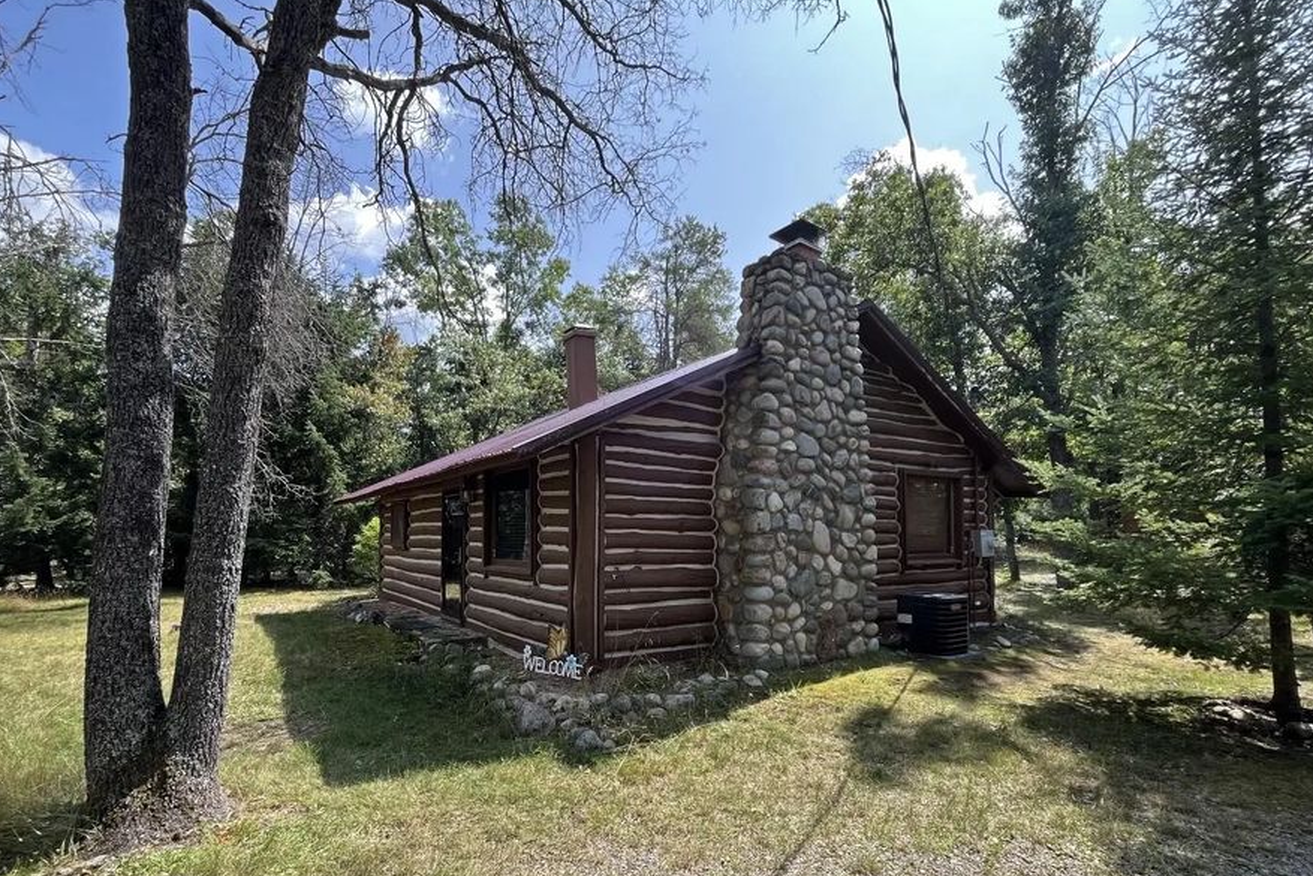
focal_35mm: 17
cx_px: 618
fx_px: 620
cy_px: 509
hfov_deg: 93.2
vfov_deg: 70.0
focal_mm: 1.54
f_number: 2.4
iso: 32
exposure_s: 1/208
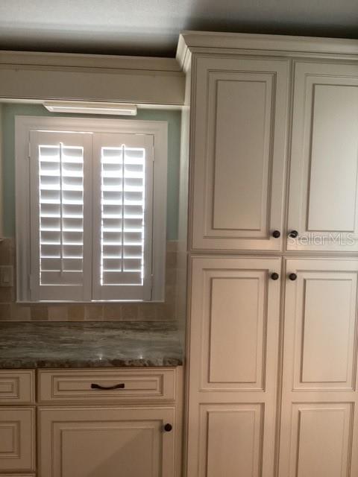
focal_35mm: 31
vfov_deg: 58.4
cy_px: 238
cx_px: 179
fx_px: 427
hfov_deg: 45.4
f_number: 2.4
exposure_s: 1/60
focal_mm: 3.3
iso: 320
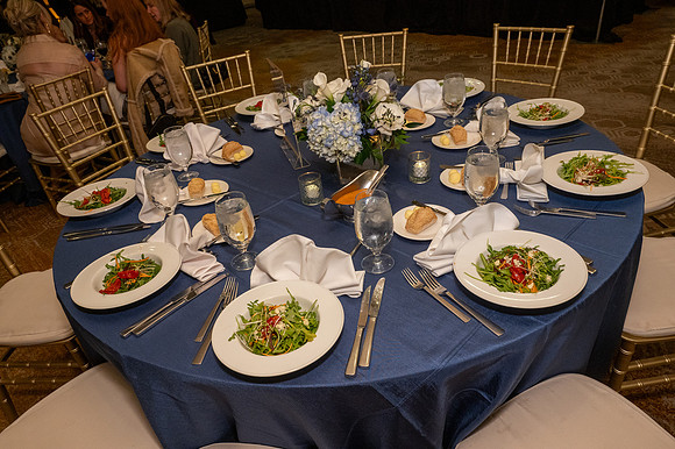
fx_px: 450
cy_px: 224
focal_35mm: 24
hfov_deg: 73.8
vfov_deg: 53.1
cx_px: 338
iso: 3200
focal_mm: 24
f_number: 9
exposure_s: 1/100
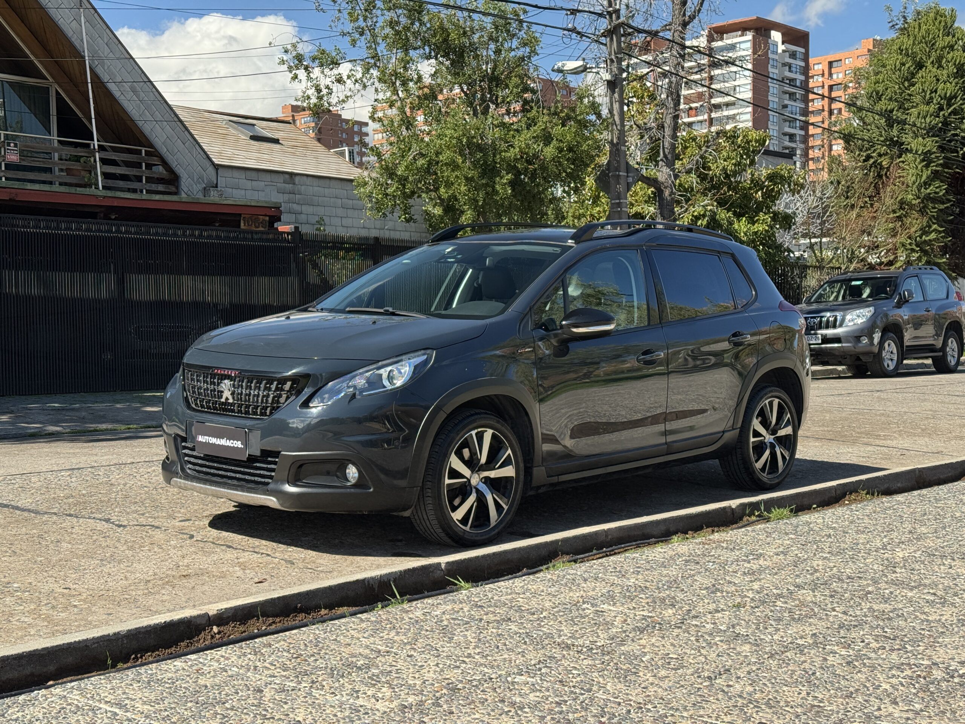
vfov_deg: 30.3
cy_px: 362
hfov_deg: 39.7
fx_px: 1338
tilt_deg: -1.0
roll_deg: +0.9
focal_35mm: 48
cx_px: 482
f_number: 1.78
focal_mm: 6.76
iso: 64
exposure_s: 1/832
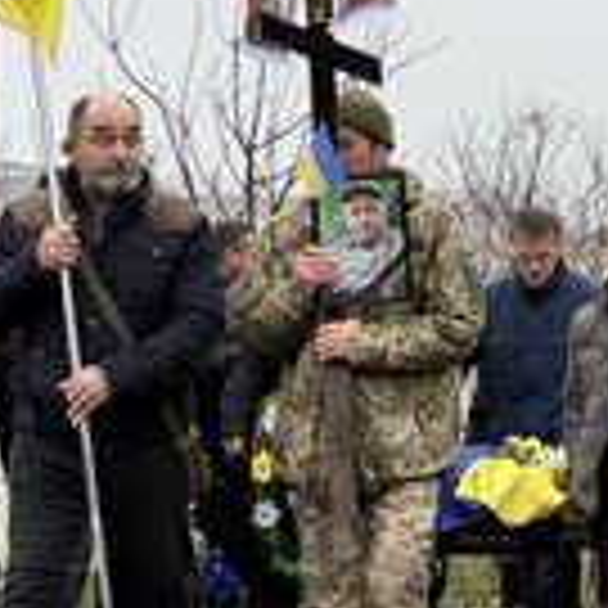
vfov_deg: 8.7
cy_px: 351
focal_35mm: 201
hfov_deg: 8.7
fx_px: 3994
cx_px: 153
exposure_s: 1/99
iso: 64
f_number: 2.8
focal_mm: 9
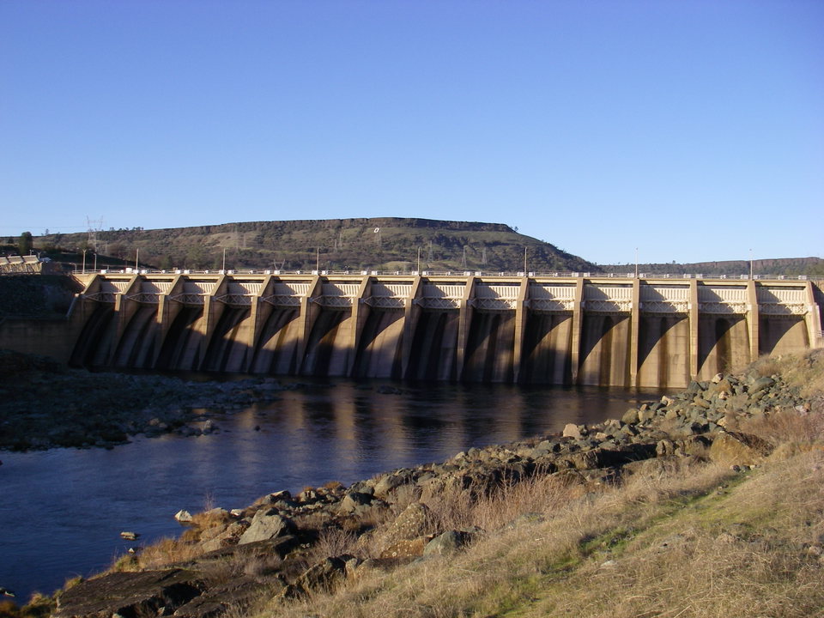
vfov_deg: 37.7
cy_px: 309
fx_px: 905
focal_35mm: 38
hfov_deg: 49.0
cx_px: 412
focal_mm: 6.3
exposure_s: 1/125
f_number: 6.6
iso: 64
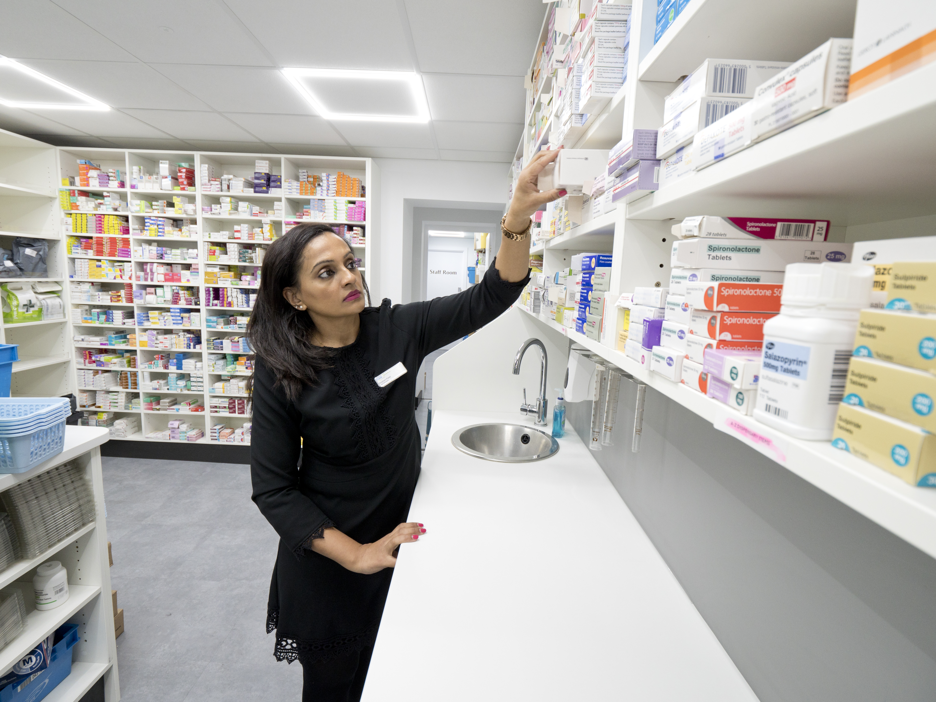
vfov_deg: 78.1
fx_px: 433
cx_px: 468
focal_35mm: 16
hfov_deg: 94.5
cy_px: 351
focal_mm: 8
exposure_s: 1/80
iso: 400
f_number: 4.5
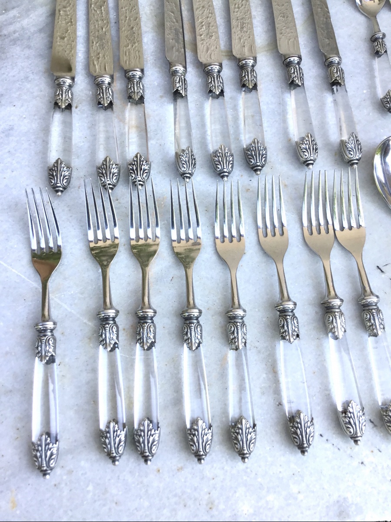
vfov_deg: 58.4
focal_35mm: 31
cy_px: 261
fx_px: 467
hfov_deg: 45.4
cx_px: 196
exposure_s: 1/272
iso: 25
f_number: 2.4
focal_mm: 3.3
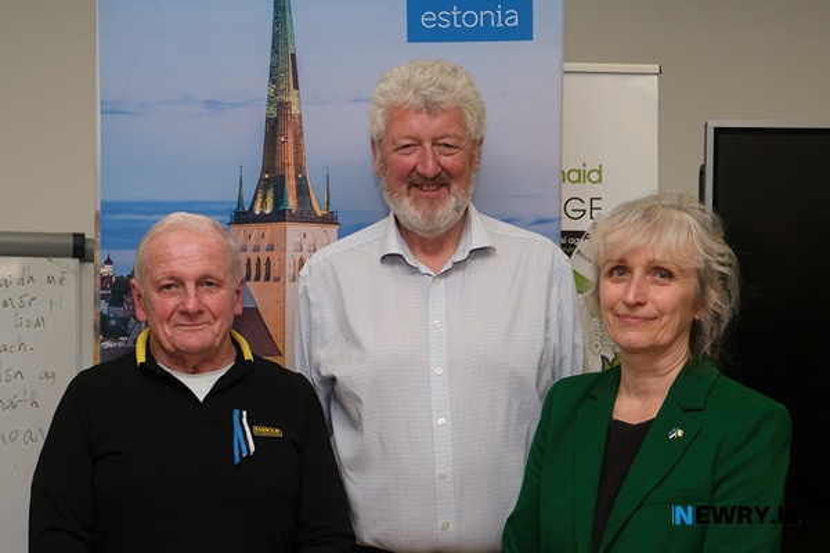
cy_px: 276
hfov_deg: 45.4
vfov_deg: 31.2
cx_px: 415
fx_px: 991
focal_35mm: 43
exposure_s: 1/250
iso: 400
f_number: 3.6
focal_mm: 28.9
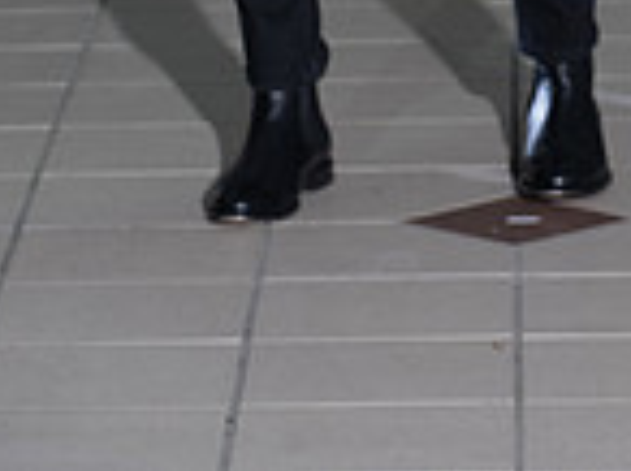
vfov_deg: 4.4
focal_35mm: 333
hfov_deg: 6.0
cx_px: 380
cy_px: -497
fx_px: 6060
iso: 1250
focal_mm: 112
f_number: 6.3
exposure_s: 1/160
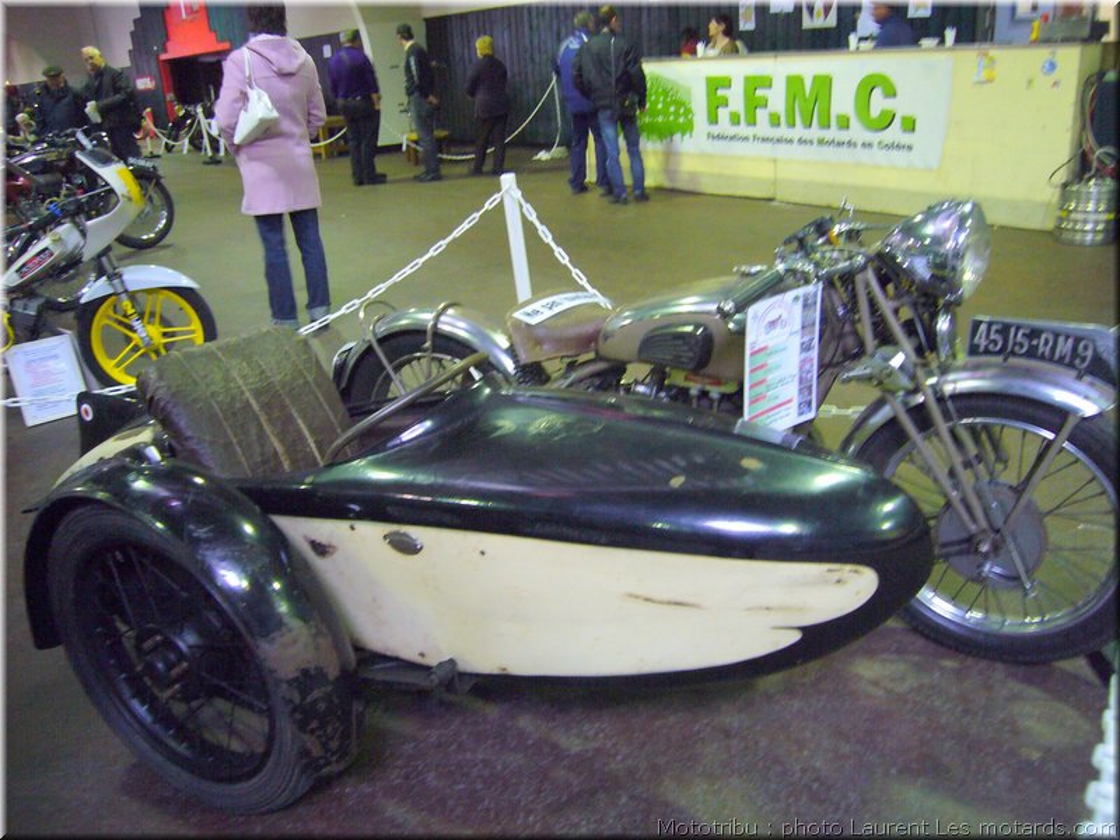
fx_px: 906
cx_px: 560
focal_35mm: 28
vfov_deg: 49.7
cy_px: 420
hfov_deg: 63.4
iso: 200
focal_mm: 4.6
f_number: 2.8
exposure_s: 1/8
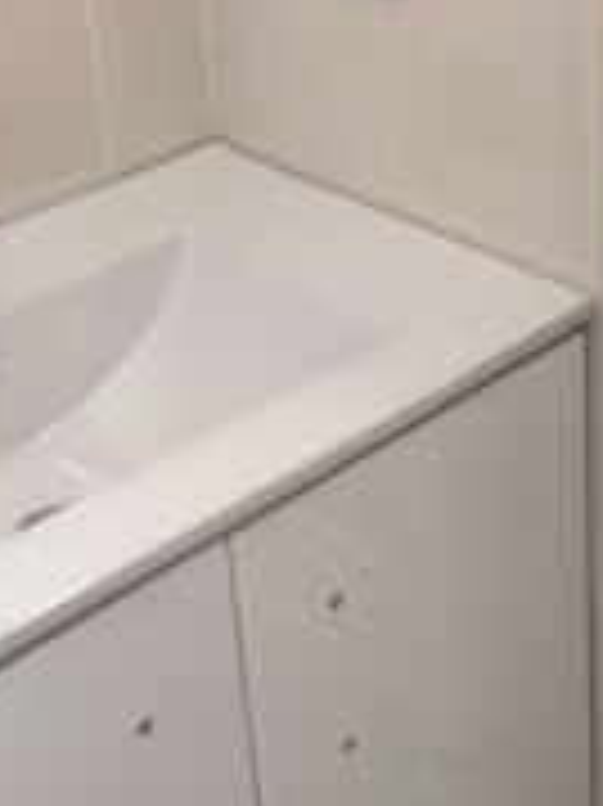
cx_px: 374
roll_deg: +4.0
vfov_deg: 27.8
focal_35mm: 69
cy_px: 196
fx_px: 1605
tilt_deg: -26.8
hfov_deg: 21.2
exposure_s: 1/17
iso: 64
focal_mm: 4.15
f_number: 2.2
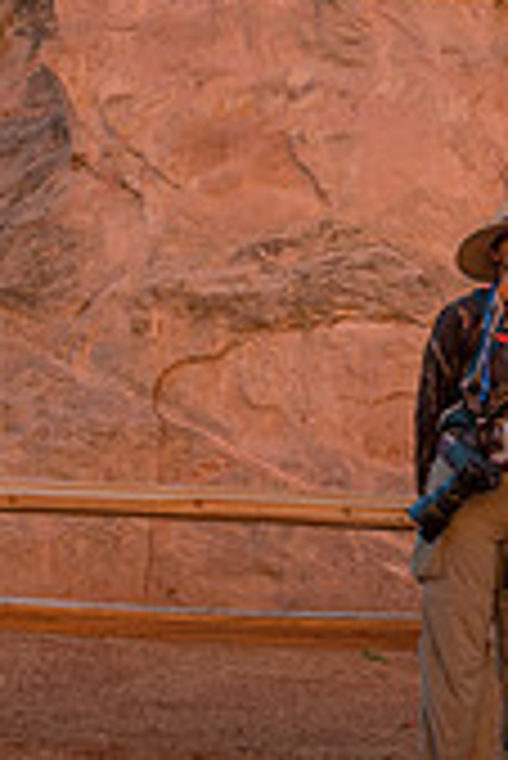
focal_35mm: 77
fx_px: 1626
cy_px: 49
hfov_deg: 17.0
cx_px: 591
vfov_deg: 25.3
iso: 2200
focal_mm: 29
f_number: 11
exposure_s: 1/400
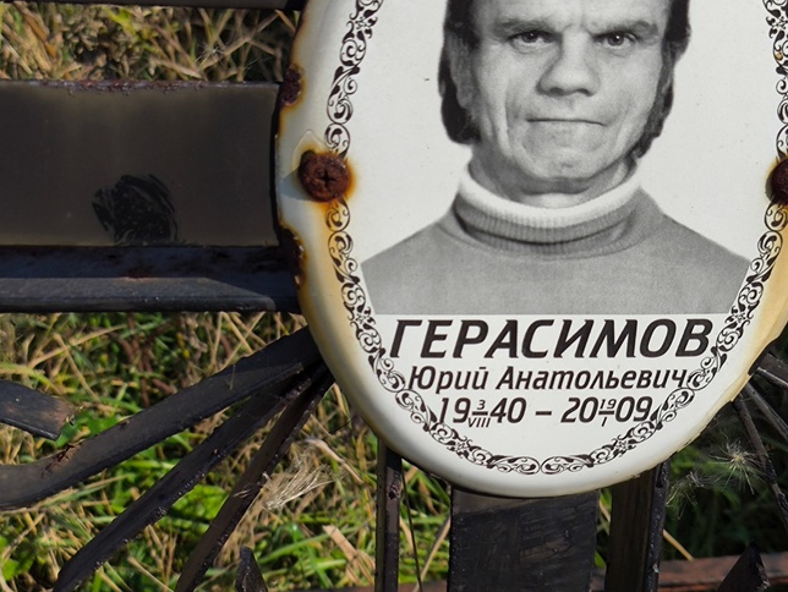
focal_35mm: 62
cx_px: 380
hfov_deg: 31.2
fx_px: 1412
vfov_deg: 23.6
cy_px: 352
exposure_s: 1/1802
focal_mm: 4.71
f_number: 1.7
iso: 50
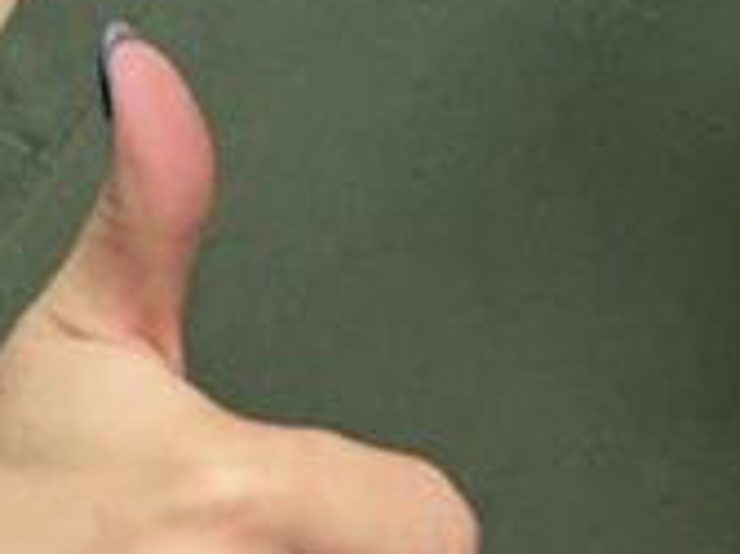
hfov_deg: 12.9
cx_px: -510
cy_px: -847
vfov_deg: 9.2
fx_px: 3012
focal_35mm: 141
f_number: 1.9
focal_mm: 2.69
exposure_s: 1/60
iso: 80
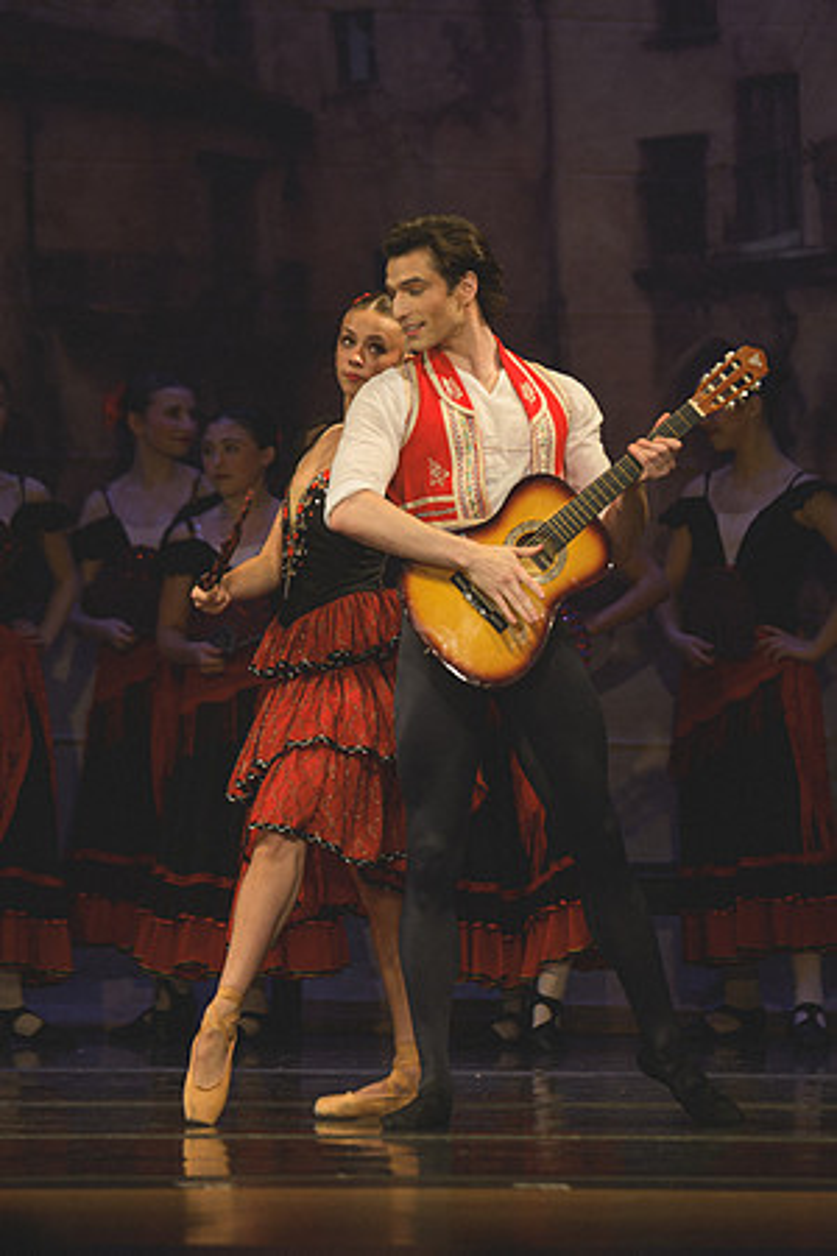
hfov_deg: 3.3
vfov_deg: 5.0
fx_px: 14380
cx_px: 533
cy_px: 460
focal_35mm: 412
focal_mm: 200
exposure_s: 1/400
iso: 800
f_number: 2.8
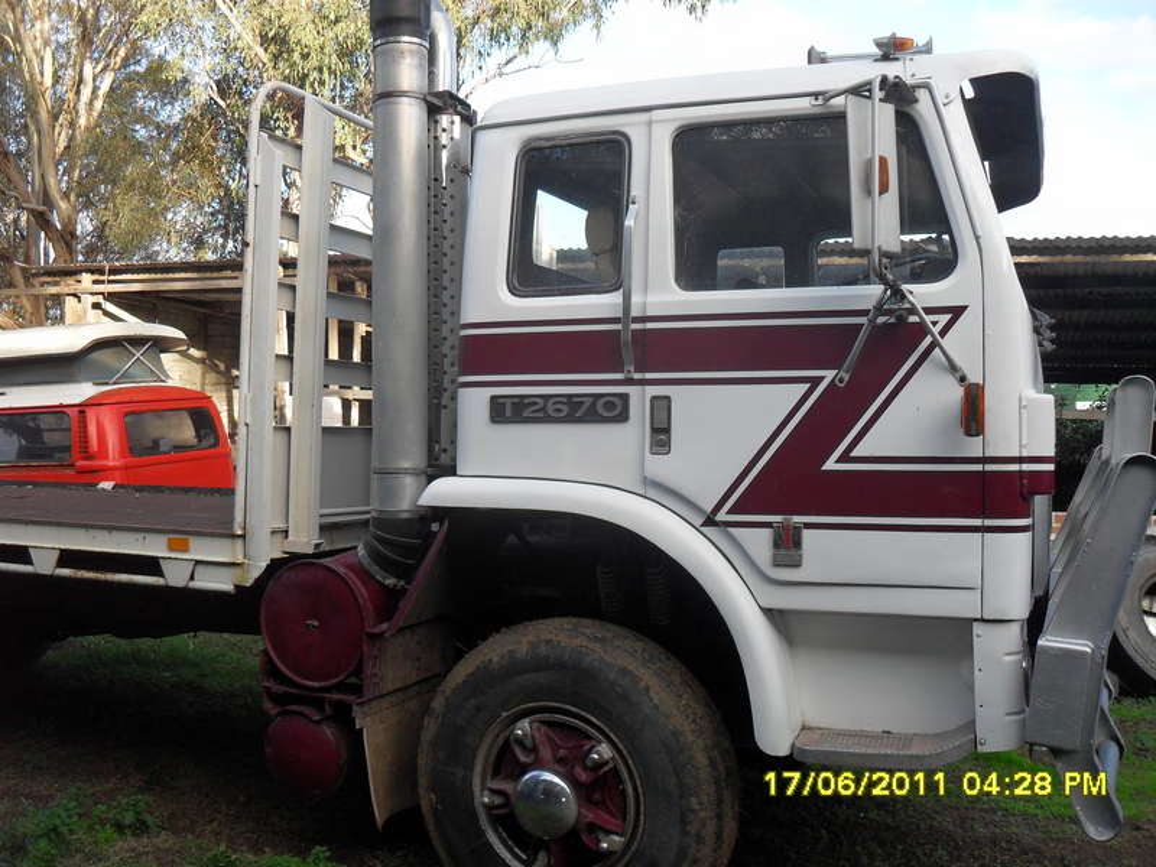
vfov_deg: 40.7
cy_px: 434
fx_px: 1169
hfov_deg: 52.6
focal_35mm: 35
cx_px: 578
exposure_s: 1/250
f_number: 2.8
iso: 100
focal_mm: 6.2
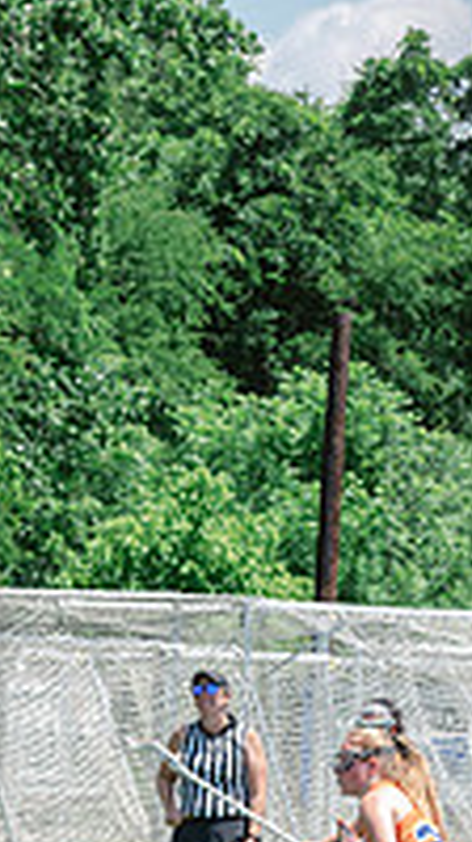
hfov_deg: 2.6
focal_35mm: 459
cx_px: -1055
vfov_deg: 4.7
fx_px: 10247
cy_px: 880
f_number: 7.1
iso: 400
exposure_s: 1/800
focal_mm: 120
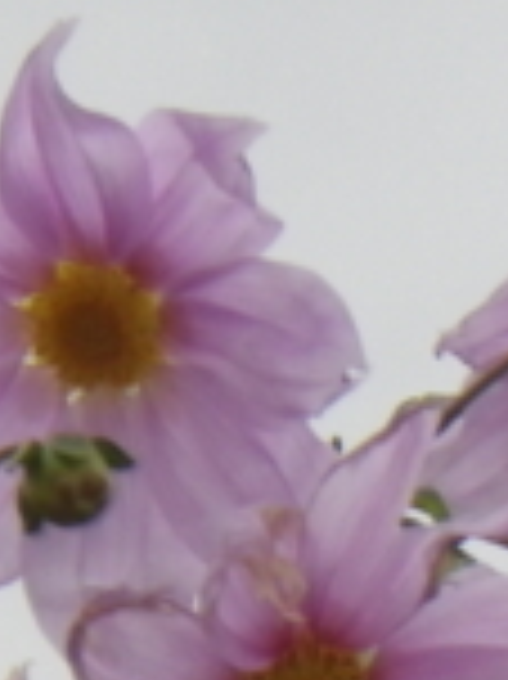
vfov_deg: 3.2
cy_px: 1130
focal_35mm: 610
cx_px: 868
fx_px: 11953
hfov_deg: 2.4
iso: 160
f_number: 5.2
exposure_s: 1/160
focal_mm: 20.6
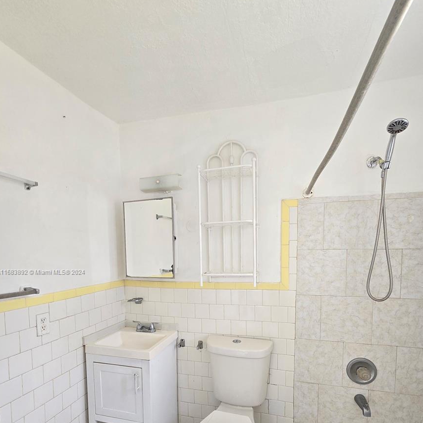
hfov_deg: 87.4
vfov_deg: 85.2
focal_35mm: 16
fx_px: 221
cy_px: 272
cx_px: 215
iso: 100
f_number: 2.2
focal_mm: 2.2
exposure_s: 1/60
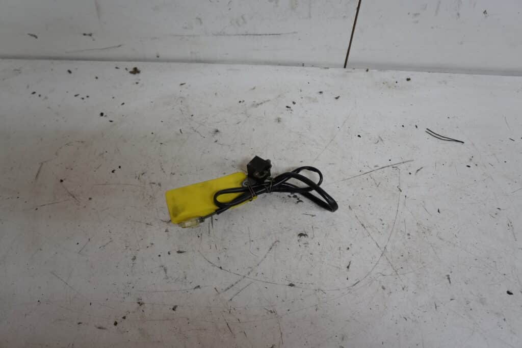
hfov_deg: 61.9
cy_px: 174
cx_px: 261
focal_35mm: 30
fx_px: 435
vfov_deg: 43.6
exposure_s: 1/60
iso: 1000
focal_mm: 20
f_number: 4.5
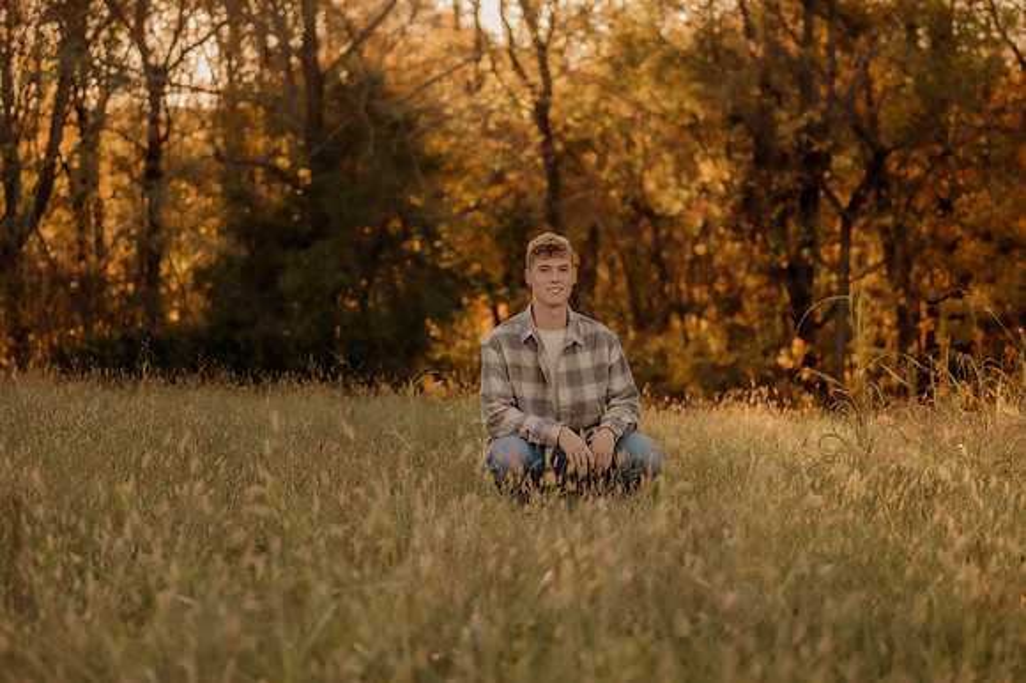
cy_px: 342
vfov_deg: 18.2
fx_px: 2136
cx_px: 513
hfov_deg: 27.0
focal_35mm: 75
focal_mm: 50
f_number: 1.8
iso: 250
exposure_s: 1/1250
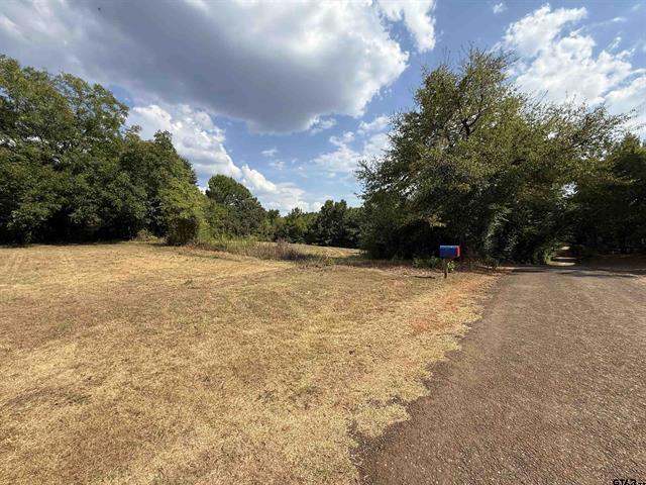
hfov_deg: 102.1
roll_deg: +2.5
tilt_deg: -2.8
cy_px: 242
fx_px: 261
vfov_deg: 85.7
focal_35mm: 14
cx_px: 323
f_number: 2.2
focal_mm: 2.22
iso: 50
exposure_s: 1/2092
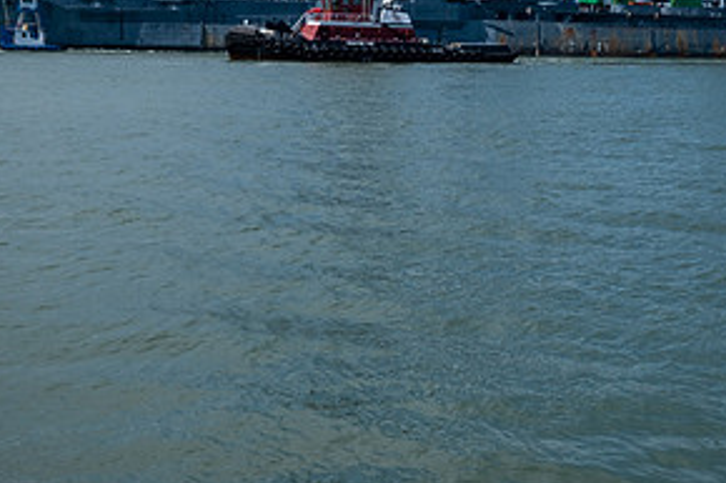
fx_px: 1411
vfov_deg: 19.2
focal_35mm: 70
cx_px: 446
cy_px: 74
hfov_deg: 28.8
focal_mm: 23.5
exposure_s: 1/680
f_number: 9
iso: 160
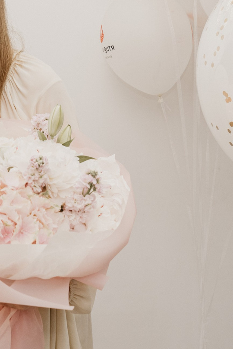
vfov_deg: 23.8
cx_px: -121
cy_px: 63
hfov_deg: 15.0
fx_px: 815
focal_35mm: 84
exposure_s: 1/160
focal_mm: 26
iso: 400
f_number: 4
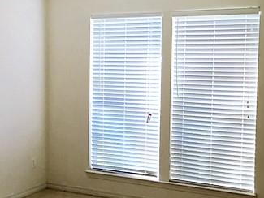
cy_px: 101
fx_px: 435
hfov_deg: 33.8
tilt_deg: -4.8
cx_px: 143
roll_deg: -1.5
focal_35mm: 57
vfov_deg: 25.7
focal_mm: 4.15
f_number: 2.2
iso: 25
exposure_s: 1/40
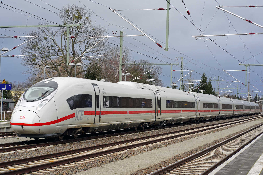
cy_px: 88
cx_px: 132
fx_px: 621
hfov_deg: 23.9
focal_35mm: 85
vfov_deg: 16.1
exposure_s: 1/250
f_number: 10
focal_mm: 85
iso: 1000
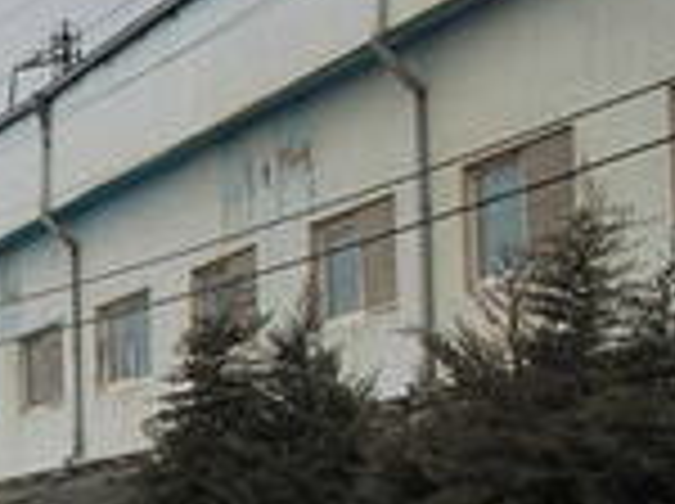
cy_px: 567
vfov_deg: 9.6
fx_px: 2979
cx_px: -747
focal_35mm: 153
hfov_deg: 11.4
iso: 200
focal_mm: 24
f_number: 5.6
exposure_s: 1/125
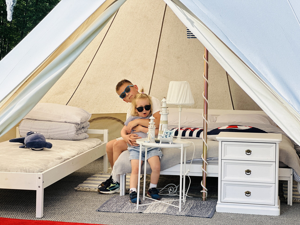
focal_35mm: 77
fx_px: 667
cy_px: 112
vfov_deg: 19.1
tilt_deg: -3.5
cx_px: 150
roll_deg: -0.6
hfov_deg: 25.3
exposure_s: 1/293
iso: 25
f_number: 2.8
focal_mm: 9
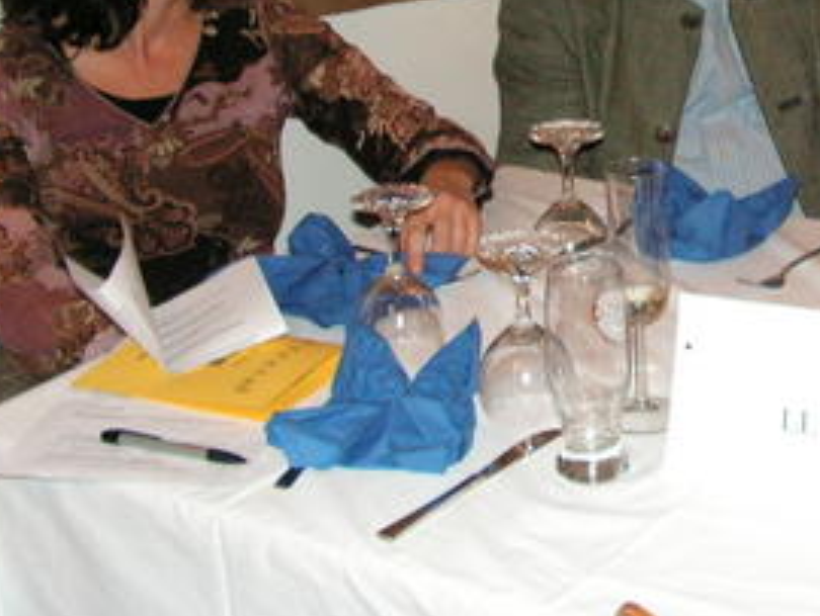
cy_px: 12
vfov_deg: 18.0
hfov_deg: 23.4
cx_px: 817
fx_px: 1897
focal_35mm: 80
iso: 160
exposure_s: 1/40
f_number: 3.2
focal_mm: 6
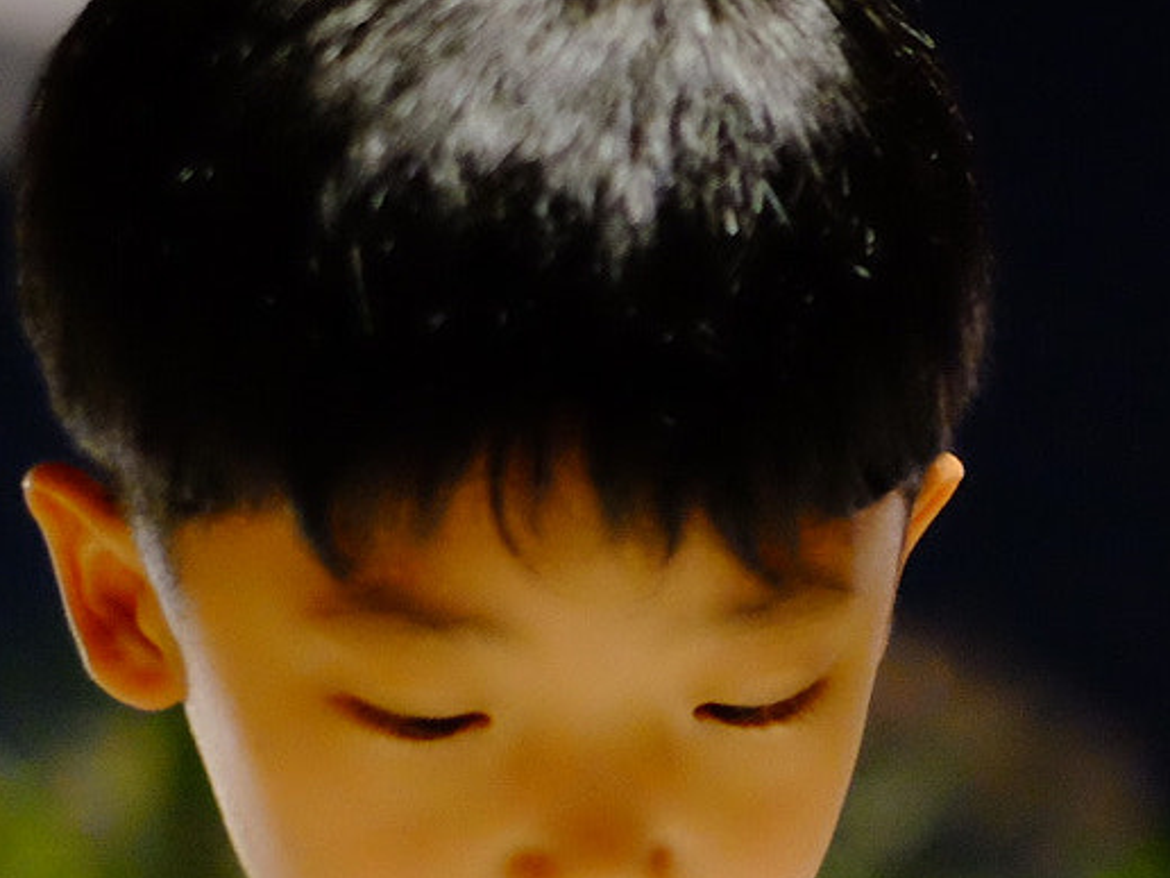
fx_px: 5340
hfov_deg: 12.3
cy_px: 1147
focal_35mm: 158
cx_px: 1286
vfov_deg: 9.2
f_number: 2
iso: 6400
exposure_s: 1/30
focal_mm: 35
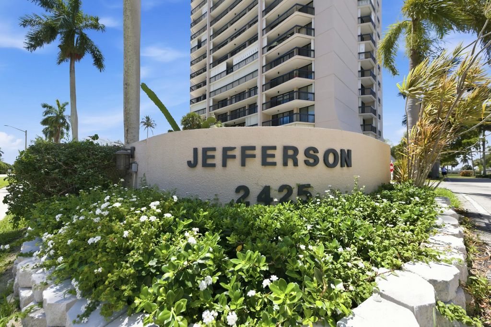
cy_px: 164
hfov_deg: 104.3
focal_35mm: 14
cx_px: 246
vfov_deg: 81.1
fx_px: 191
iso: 400
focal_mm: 14
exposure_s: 1/1000
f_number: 8
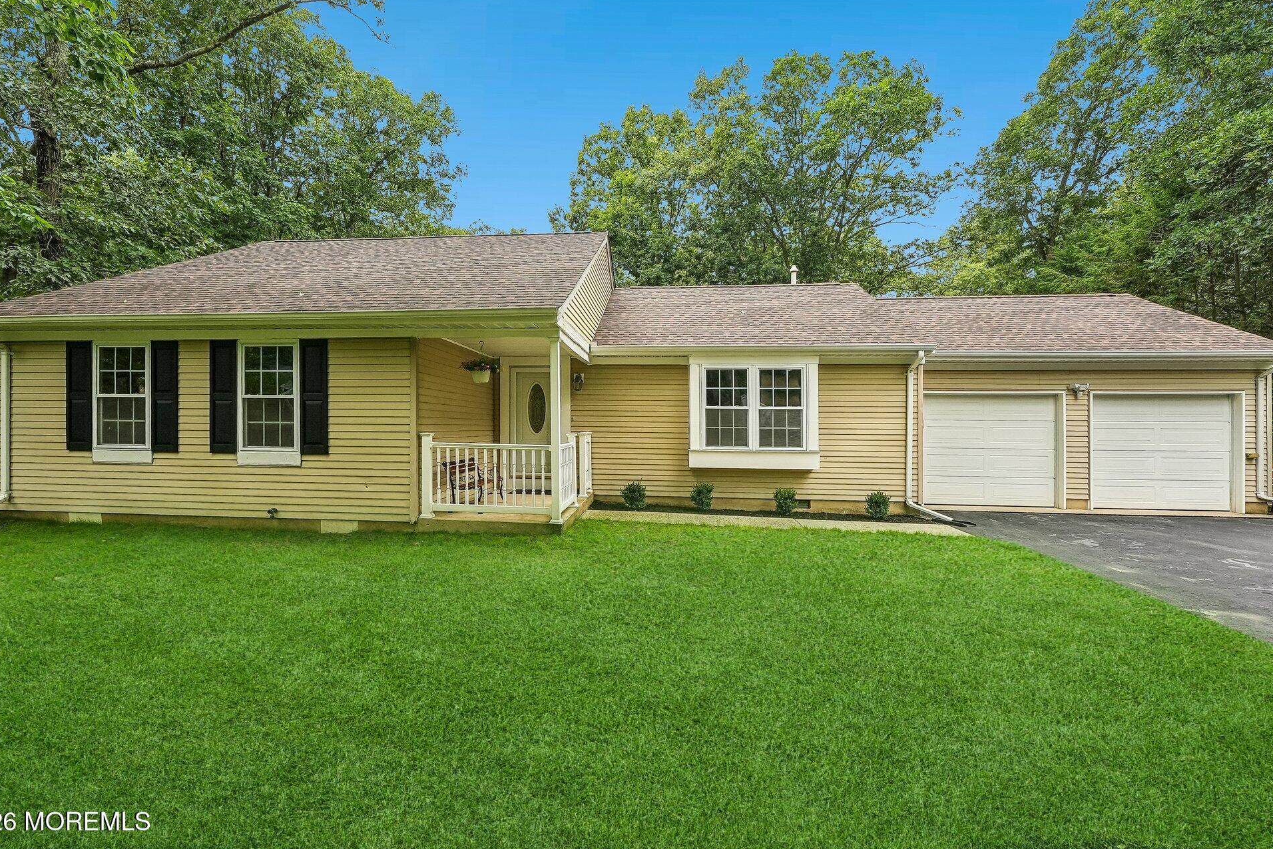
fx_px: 530
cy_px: 408
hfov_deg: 100.4
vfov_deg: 77.3
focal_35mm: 15
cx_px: 620
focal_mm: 14
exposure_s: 1/30
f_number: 11
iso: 400
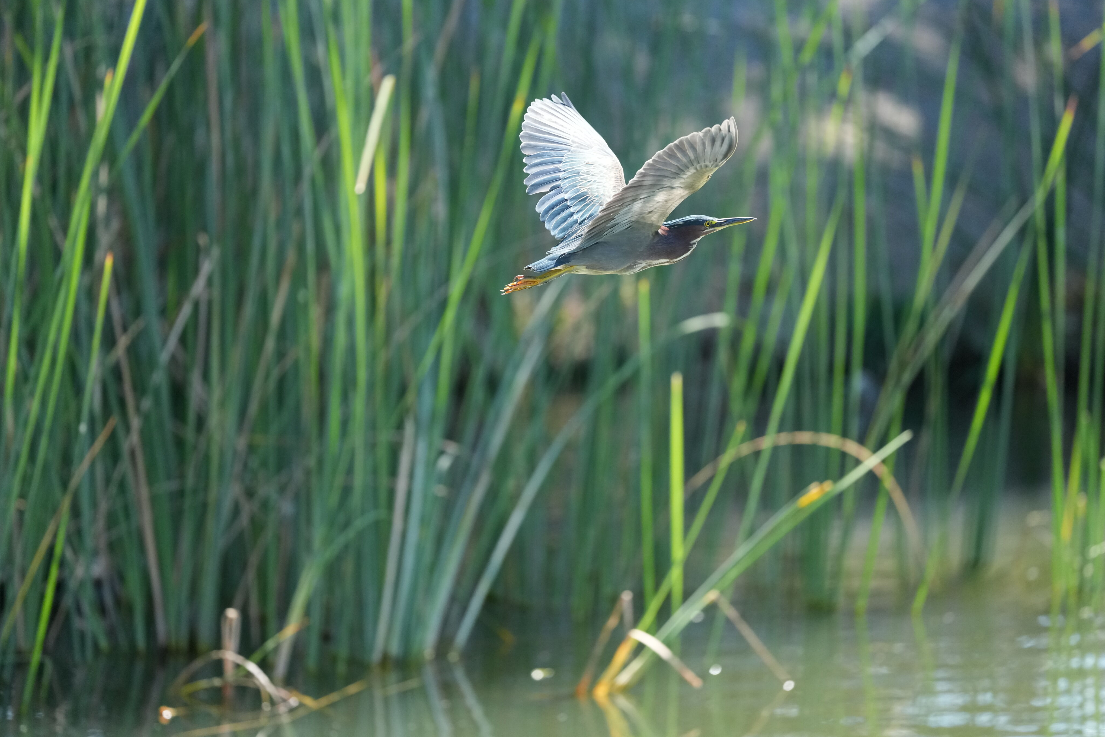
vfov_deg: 3.2
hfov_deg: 4.9
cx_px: 571
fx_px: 13014
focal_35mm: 424
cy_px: 348
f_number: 4.5
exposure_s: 1/2500
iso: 2500
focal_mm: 400
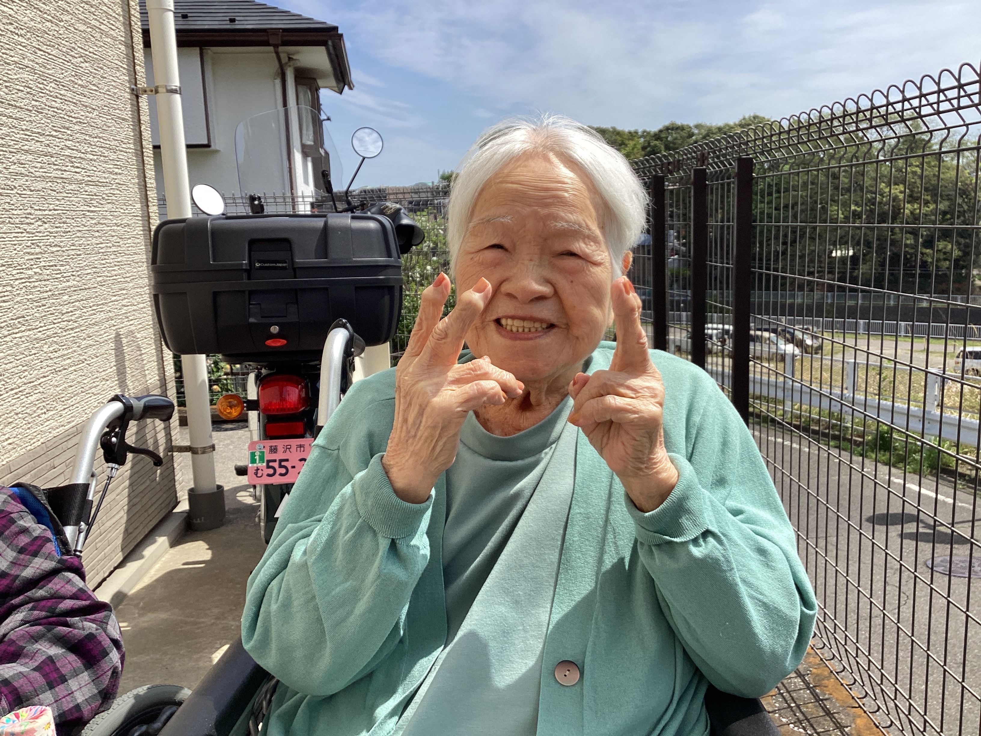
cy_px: 368
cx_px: 490
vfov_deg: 45.4
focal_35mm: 31
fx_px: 879
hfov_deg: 58.4
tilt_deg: -11.0
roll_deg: +2.6
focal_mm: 3.3
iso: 25
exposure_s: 1/1235
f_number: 2.4
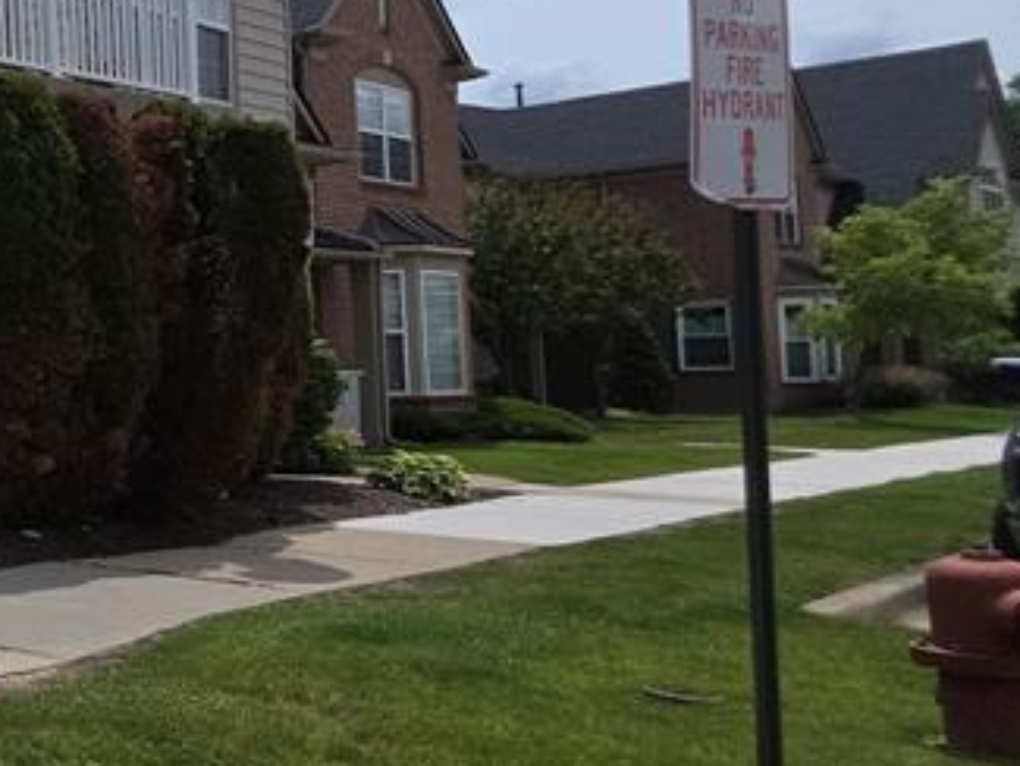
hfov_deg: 28.0
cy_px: 333
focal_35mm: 41
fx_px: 1209
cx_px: -546
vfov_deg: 35.1
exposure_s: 1/1910
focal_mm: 2.2
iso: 20
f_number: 1.9
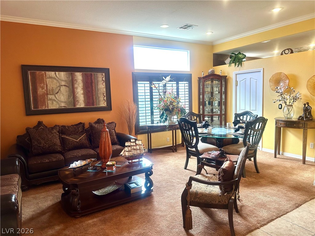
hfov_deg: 71.6
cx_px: 158
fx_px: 218
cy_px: 118
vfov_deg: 56.8
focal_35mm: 24
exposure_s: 1/120
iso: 200
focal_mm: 6.86
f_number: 1.78
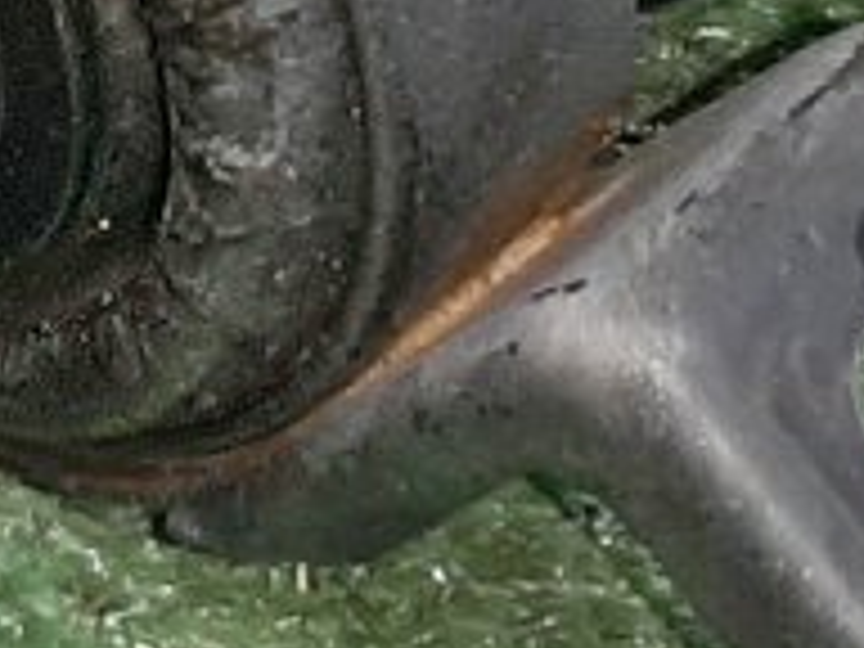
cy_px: 220
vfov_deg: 7.6
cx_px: 130
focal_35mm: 195
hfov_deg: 10.1
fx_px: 4867
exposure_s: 1/33
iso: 181
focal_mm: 3.93
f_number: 1.7
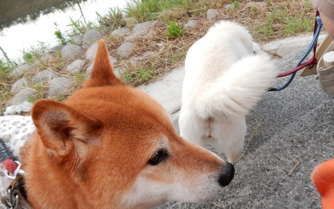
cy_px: 109
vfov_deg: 46.0
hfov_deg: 68.4
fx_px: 246
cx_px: 166
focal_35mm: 27
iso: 400
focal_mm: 4.5
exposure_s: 1/250
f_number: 3.7
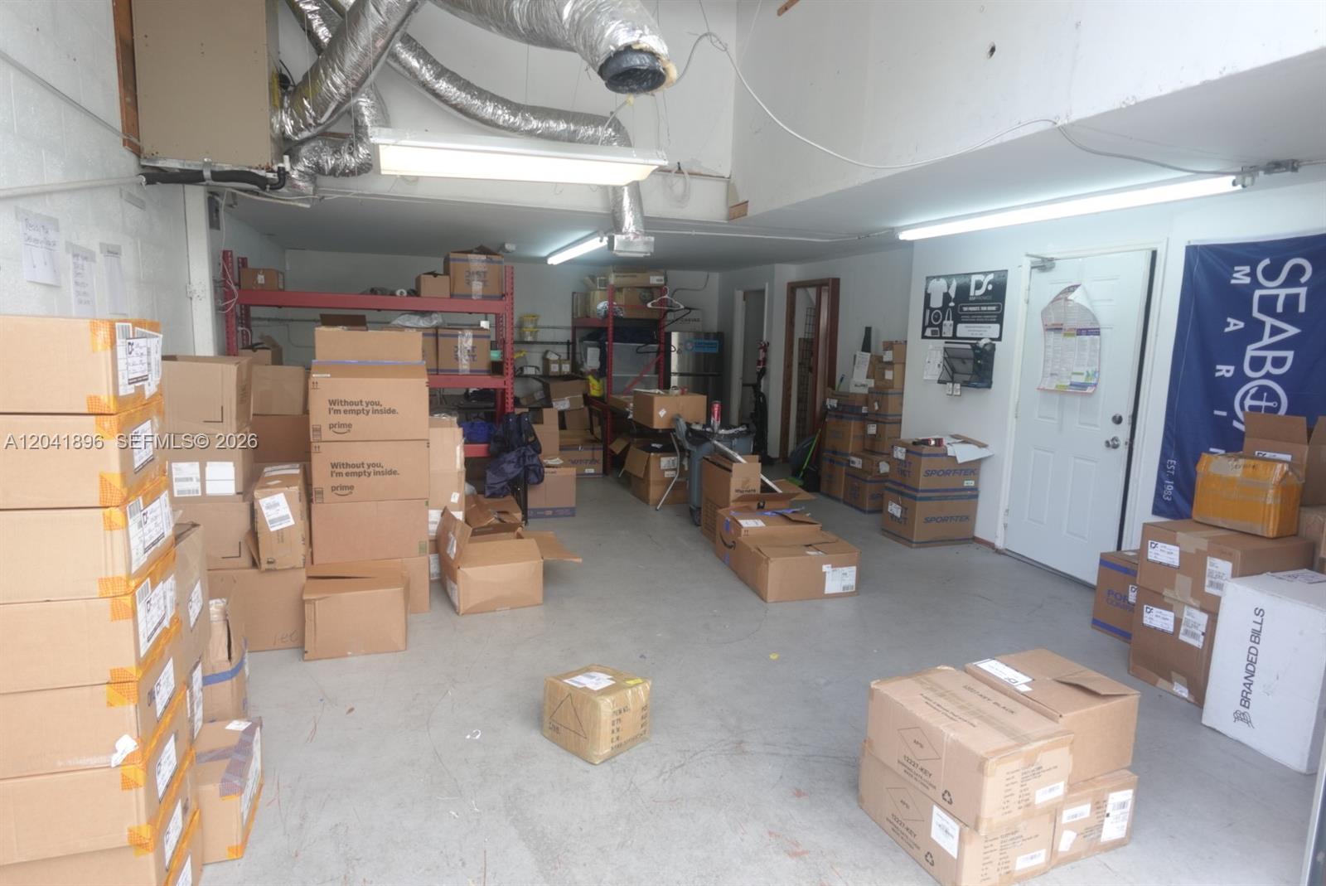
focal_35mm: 20
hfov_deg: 83.9
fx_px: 737
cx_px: 663
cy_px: 443
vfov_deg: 62.0
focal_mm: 7.6
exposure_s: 1/200
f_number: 2.2
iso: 125
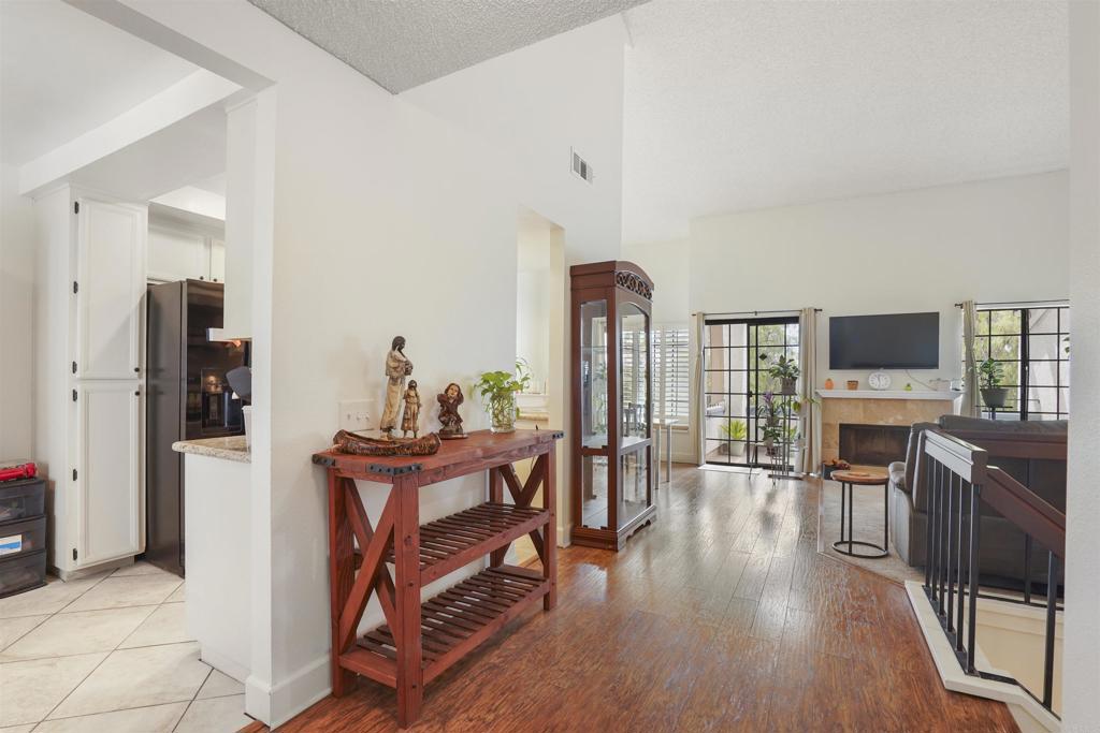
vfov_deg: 73.8
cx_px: 550
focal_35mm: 16
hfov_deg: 96.7
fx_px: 489
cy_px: 366
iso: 800
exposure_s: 1/13
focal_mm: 16
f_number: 8
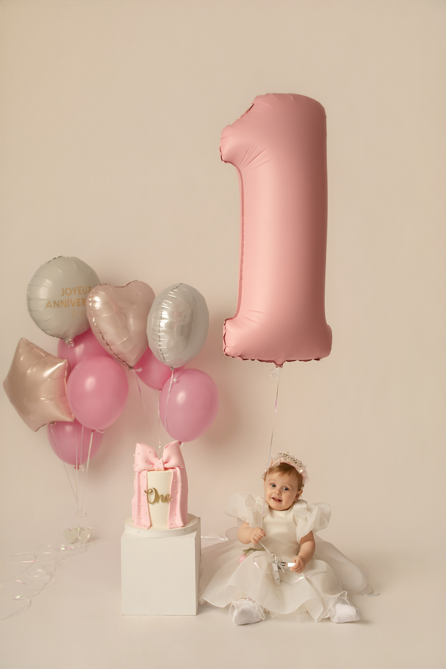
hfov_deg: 29.9
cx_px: 223
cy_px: 334
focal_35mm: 45
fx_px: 836
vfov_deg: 43.6
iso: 125
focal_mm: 45
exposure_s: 1/200
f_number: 4.5
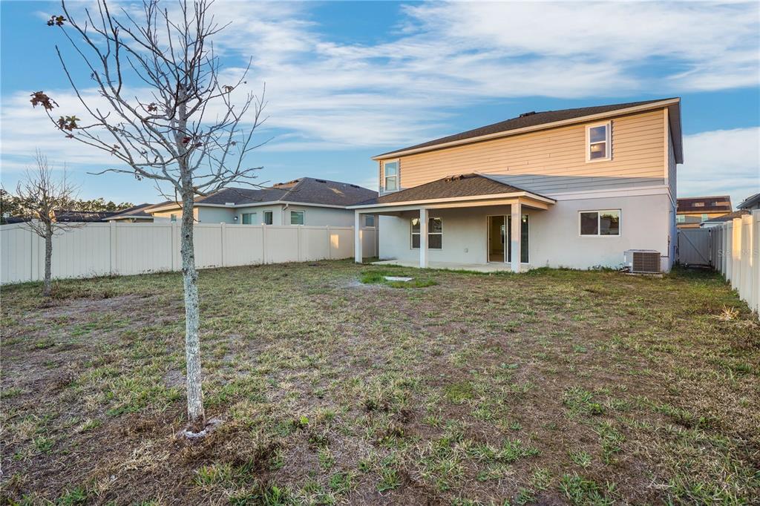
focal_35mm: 16
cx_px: 380
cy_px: 253
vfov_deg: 73.7
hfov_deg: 96.8
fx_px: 338
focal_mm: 16
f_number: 8
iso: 250
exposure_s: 1/100
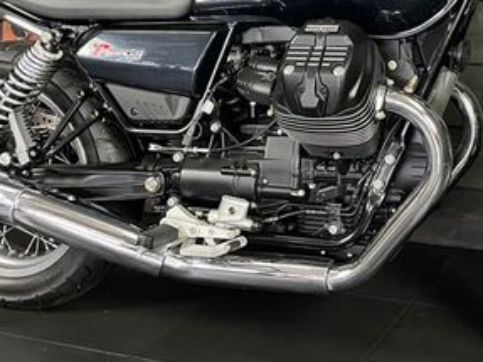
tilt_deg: -1.8
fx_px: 809
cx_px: 367
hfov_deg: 32.6
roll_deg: +0.3
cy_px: 12
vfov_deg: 24.2
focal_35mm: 58
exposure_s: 1/50
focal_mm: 4.2
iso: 400
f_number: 1.6
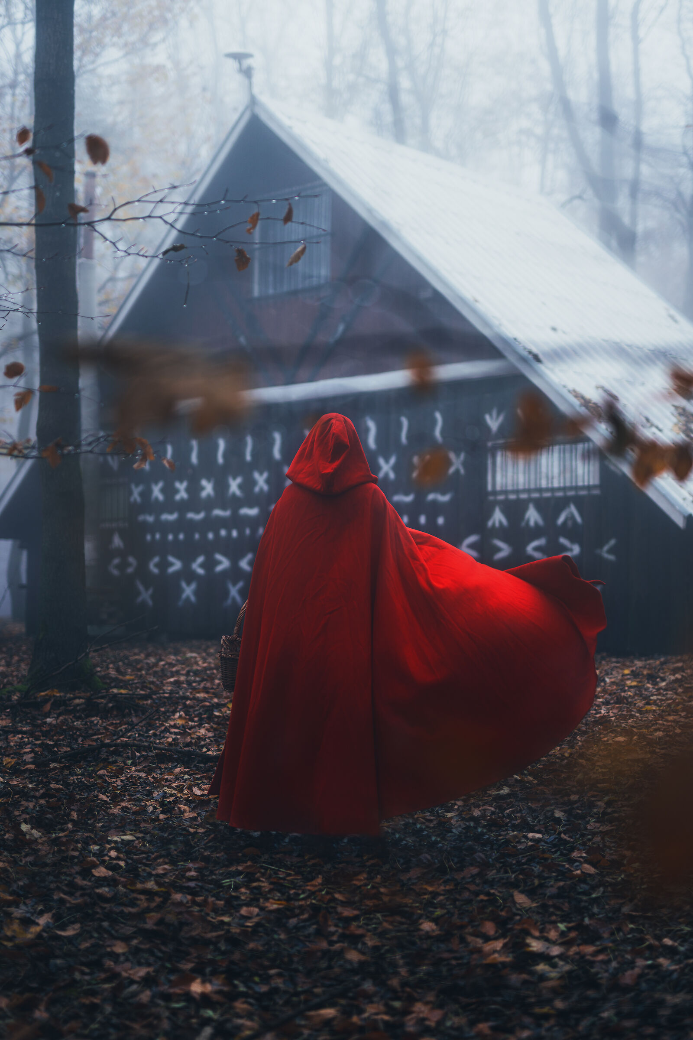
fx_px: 1444
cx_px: 346
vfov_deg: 39.6
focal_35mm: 50
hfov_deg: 27.0
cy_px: 520
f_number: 1.4
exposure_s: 1/320
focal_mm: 50
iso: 100
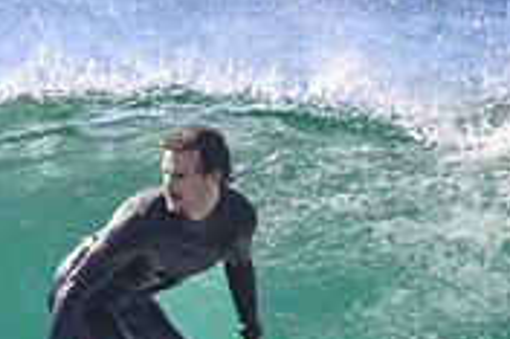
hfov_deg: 0.8
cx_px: -206
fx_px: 37294
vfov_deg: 0.5
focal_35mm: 2635
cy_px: 364
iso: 1800
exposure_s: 1/1600
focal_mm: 800
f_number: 11
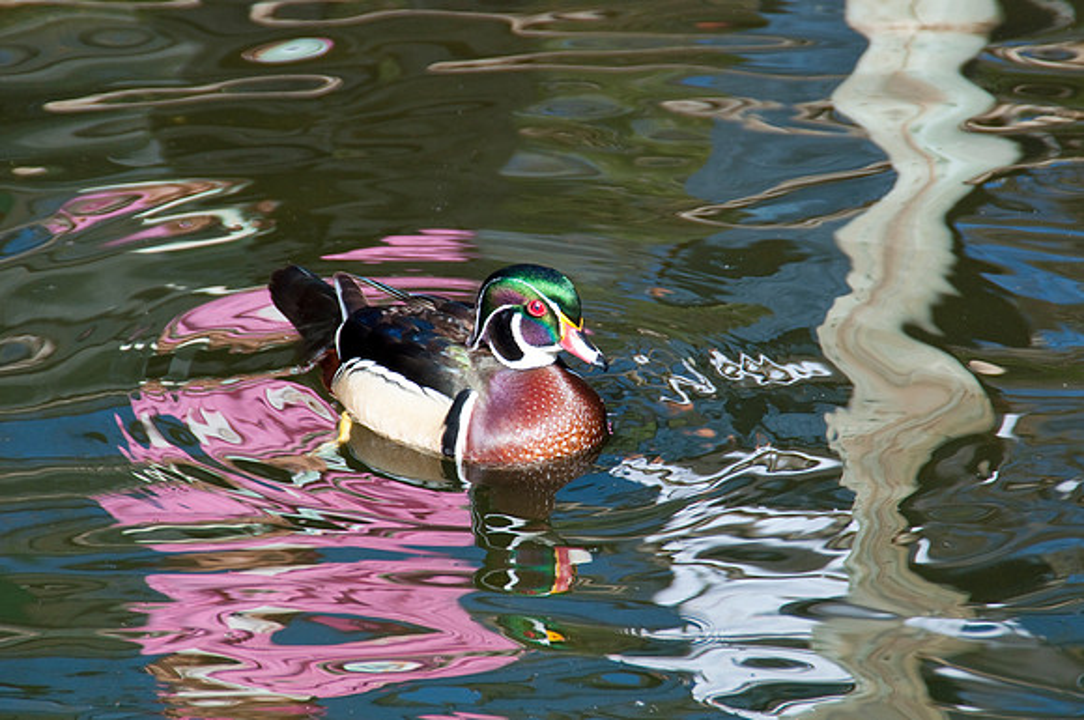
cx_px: 542
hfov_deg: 9.2
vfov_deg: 6.1
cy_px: 360
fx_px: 6765
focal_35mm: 225
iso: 220
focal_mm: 150
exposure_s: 1/250
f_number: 10
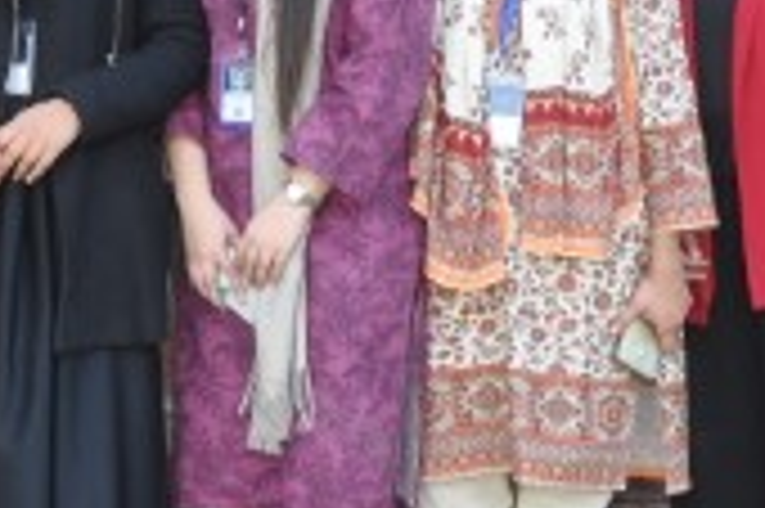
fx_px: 2847
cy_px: -22
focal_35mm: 134
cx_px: 137
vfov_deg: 10.1
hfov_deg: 15.2
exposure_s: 1/160
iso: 400
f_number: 6.3
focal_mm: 21
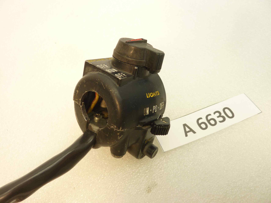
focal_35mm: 25
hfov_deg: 69.4
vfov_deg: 54.9
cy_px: 102
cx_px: 136
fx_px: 196
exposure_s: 1/25
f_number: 3.3
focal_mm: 4.1
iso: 80
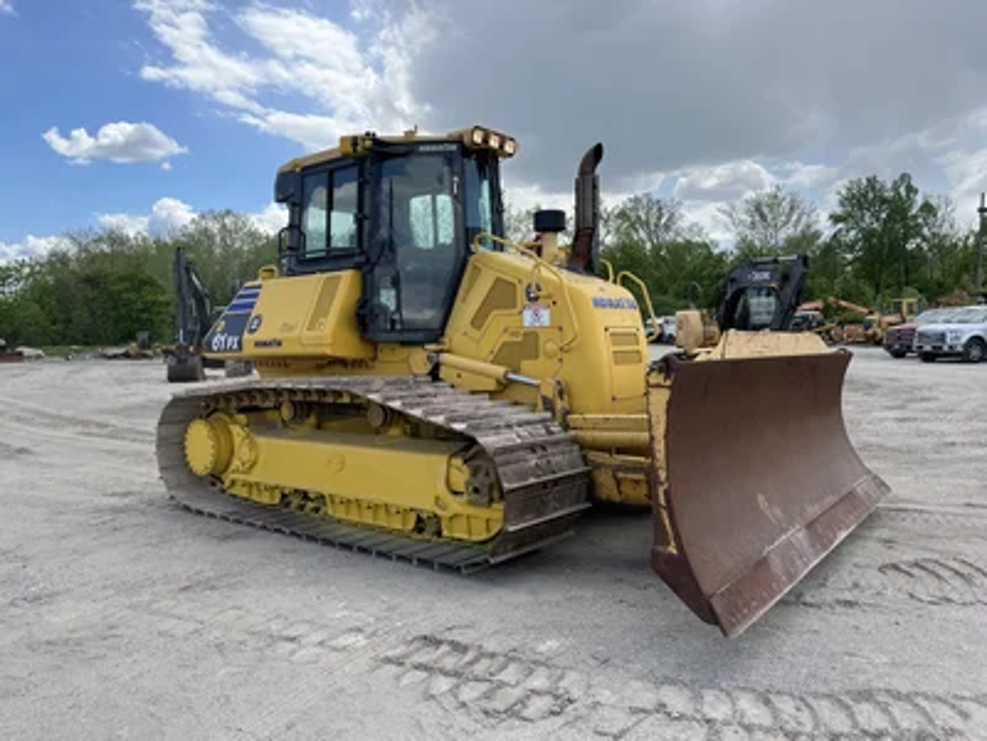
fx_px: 741
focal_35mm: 26
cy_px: 370
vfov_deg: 53.1
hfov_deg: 67.3
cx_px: 494
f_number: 1.6
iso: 50
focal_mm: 5.1
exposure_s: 1/2101
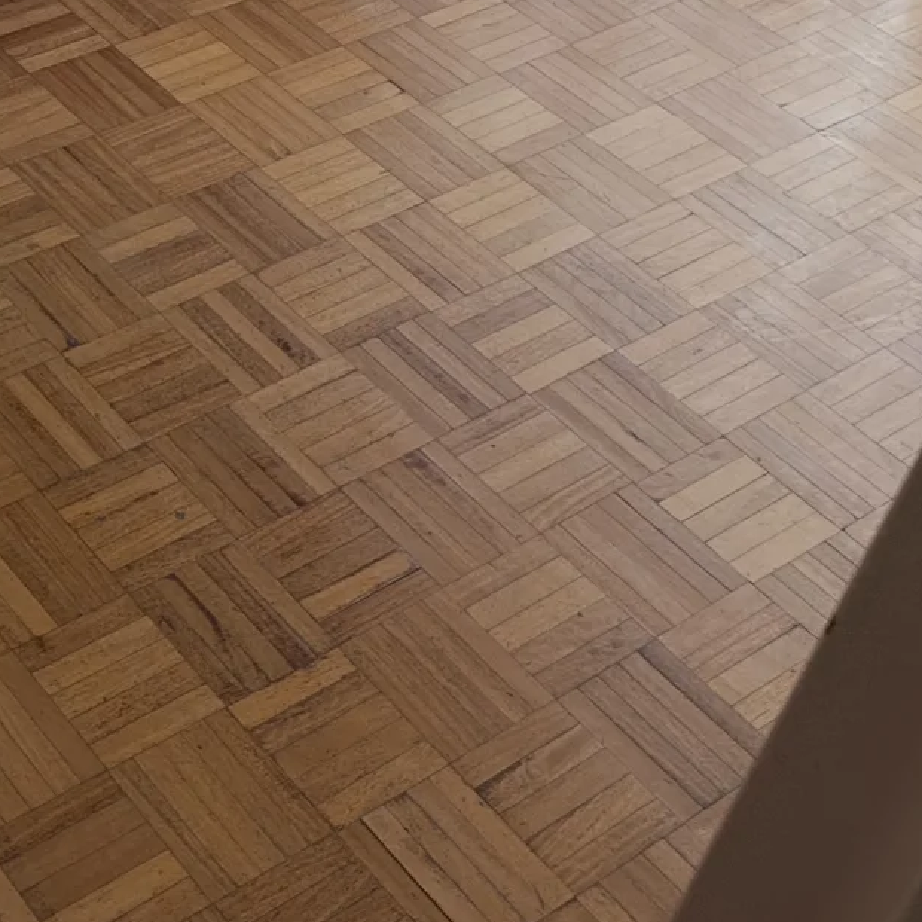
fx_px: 1898
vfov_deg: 25.1
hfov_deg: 23.6
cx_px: -324
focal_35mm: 63
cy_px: -128
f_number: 1.65
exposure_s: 1/100
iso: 322
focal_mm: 6.11
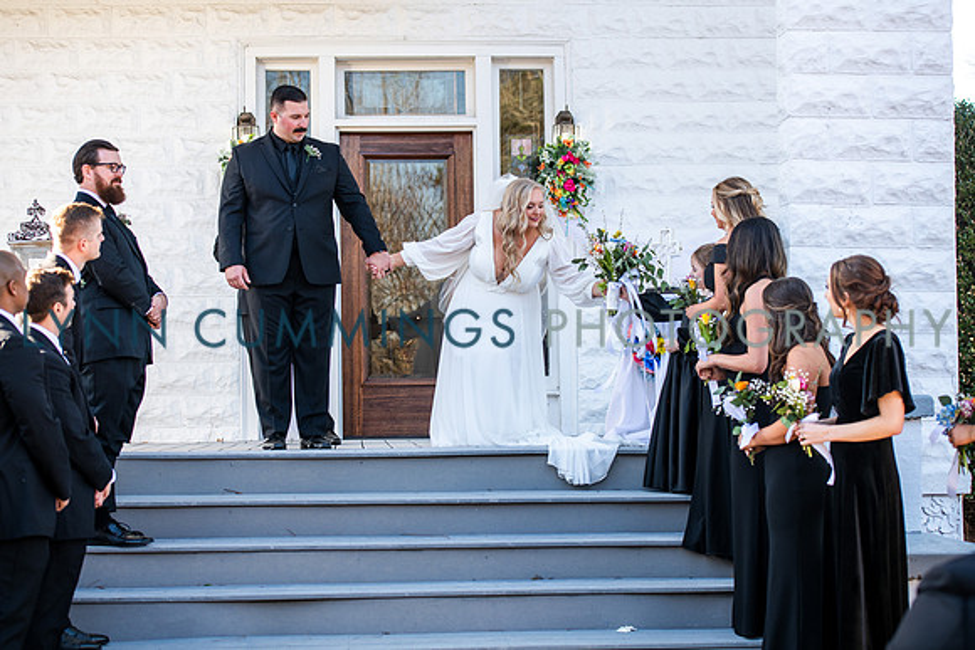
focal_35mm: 70
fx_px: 1896
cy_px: 325
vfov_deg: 19.5
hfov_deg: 28.8
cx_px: 488
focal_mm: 70
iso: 200
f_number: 3.5
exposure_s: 1/320
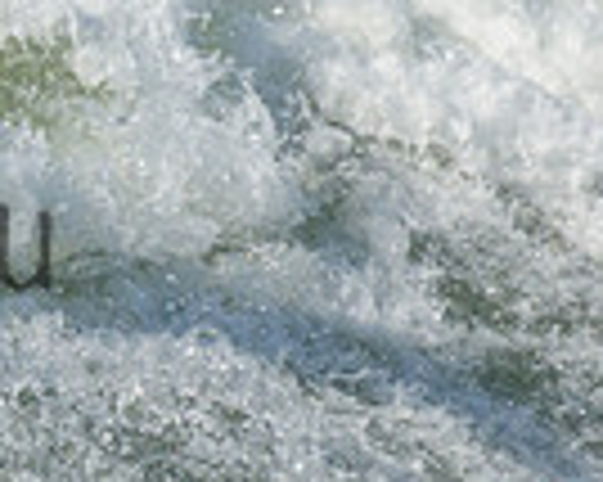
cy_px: 178
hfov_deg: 0.5
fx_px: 74811
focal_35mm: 4195
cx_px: -603
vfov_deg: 0.4
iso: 640
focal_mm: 800
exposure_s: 1/2000
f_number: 11
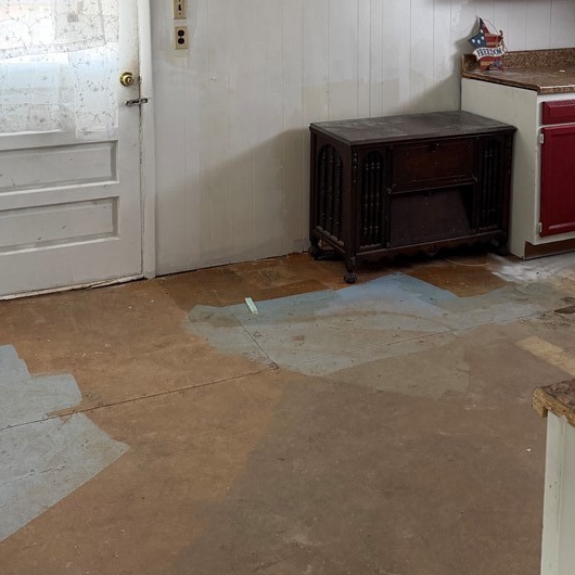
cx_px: 290
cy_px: 64
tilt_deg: -5.7
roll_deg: -0.4
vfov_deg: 38.3
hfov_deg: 40.9
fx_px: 771
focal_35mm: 41
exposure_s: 1/60
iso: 250
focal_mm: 6.76
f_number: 1.78
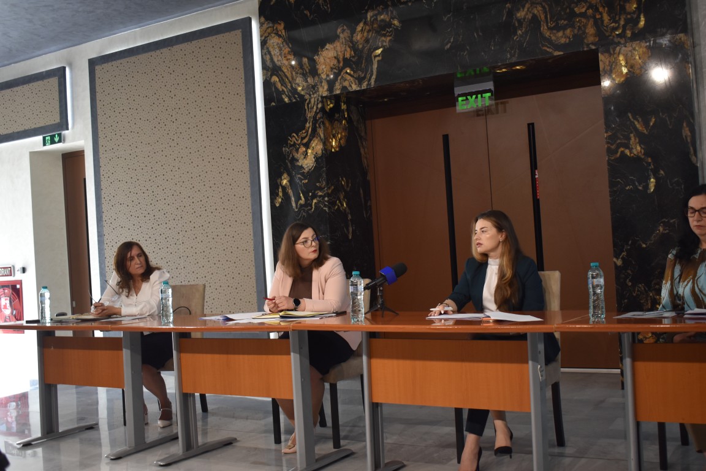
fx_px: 765
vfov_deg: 34.2
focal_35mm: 39
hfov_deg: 49.6
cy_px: 236
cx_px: 353
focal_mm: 26
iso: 800
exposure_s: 1/160
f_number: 4
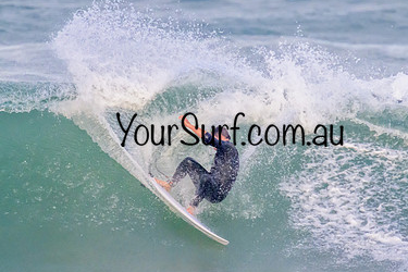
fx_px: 14653
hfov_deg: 1.6
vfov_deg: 1.1
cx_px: 228
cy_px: 120
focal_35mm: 1293
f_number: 11
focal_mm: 800
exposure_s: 1/2000
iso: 4500
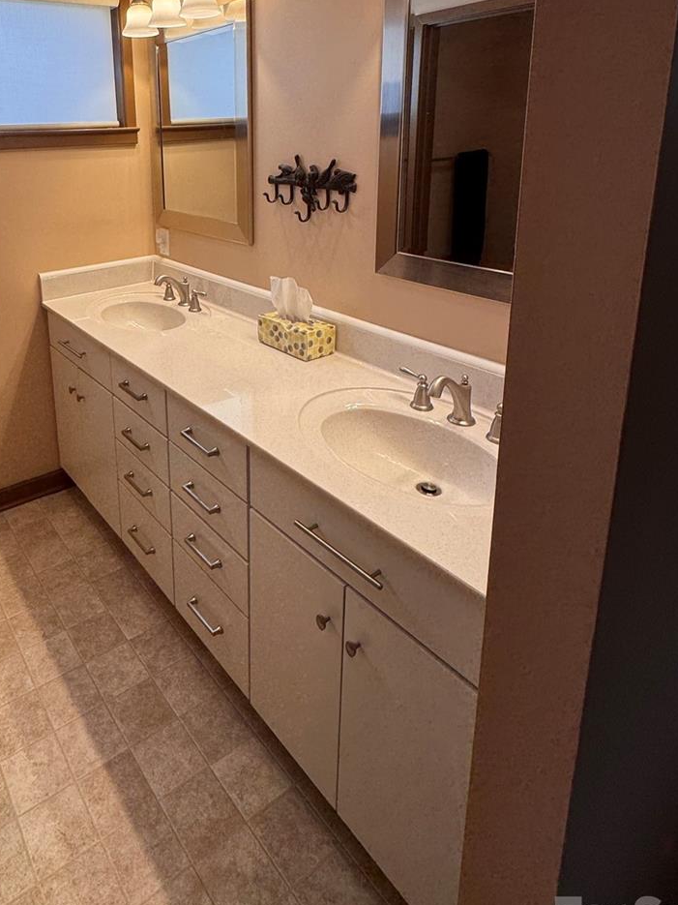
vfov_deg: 70.4
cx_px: 171
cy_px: 260
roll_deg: +2.6
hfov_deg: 56.1
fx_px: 601
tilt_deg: -12.0
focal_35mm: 23
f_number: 2.2
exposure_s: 1/120
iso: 50
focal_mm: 2.22
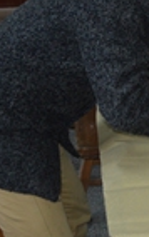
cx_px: 221
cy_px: 32
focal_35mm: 156
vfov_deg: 13.3
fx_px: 1010
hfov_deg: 8.3
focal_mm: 29
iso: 720
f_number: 4.5
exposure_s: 1/60
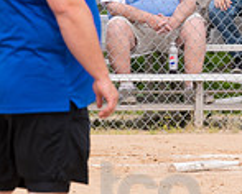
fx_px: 7968
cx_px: 384
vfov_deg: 1.4
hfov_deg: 1.7
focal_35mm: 1111
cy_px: -10
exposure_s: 1/1600
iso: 320
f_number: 5.6
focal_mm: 200
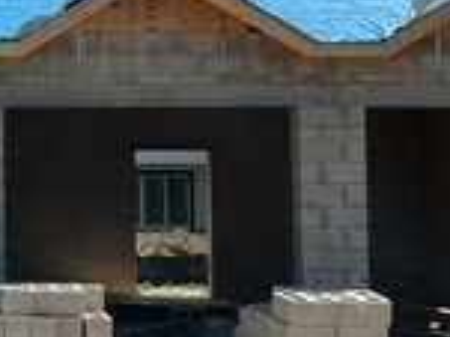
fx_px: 1598
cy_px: 113
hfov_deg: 15.0
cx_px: -194
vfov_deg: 12.0
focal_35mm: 123
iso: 25
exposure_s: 1/2320
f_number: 1.8
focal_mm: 3
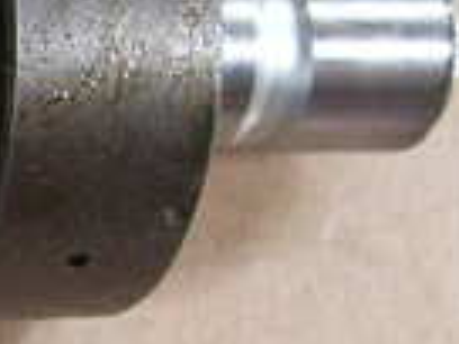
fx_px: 2599
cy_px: 233
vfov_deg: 7.6
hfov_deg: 9.3
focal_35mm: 196
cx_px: -547
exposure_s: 1/30
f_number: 2.7
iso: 125
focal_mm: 6
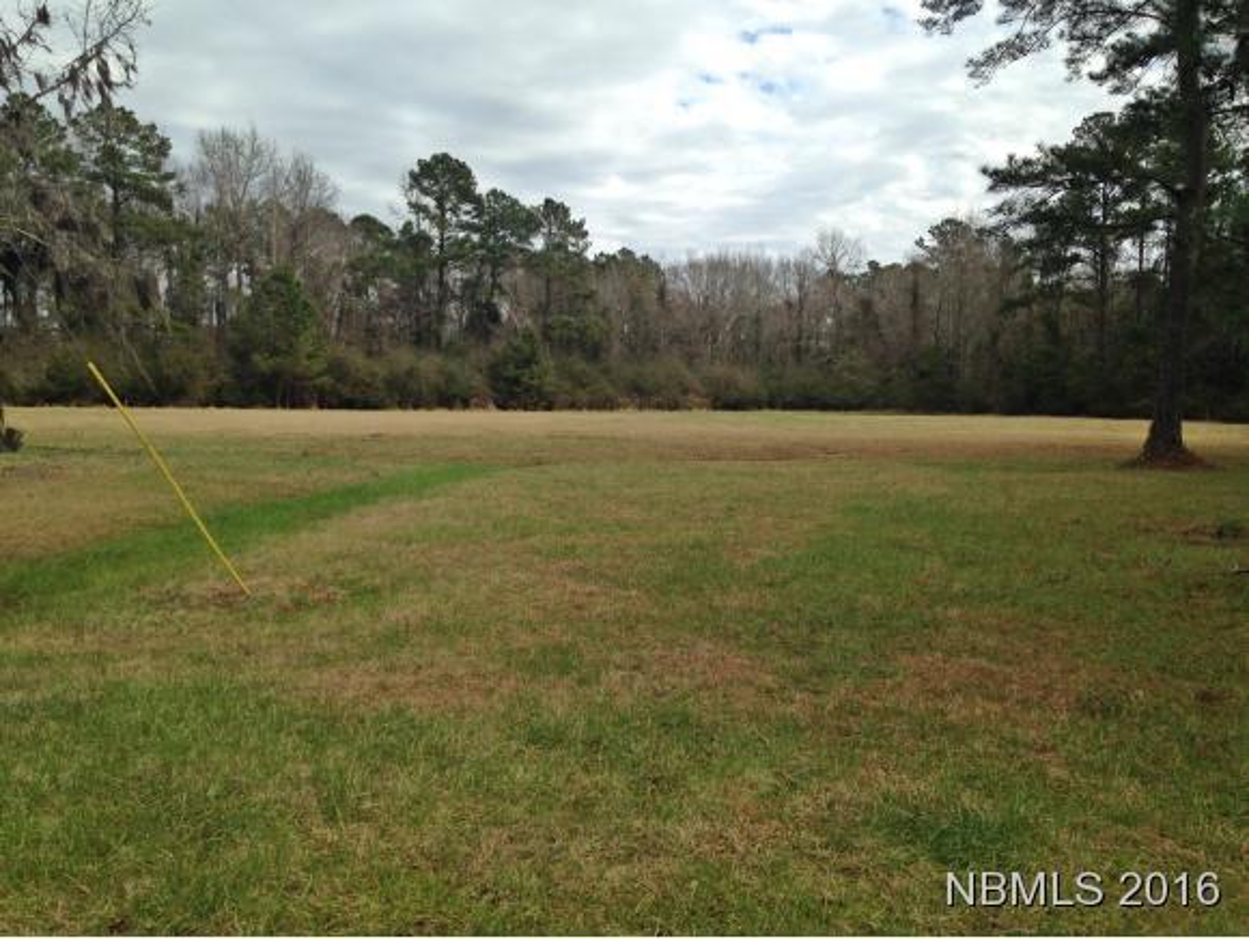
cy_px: 470
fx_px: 1192
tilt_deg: -5.1
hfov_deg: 55.3
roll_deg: +0.3
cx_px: 624
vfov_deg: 43.0
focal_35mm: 33
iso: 50
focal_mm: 4.12
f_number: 2.4
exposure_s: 1/1550
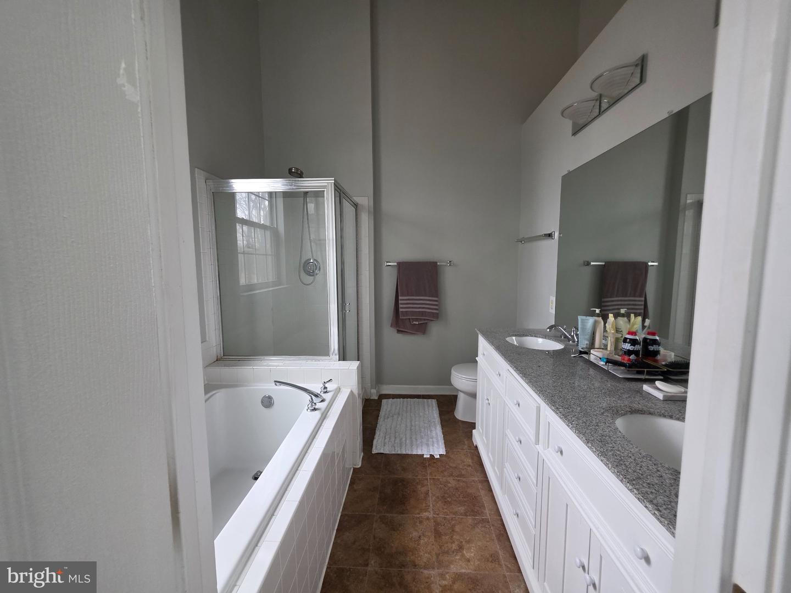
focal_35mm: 13
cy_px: 296
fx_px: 297
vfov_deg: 89.9
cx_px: 396
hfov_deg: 106.2
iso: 250
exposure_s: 1/60
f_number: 1.9
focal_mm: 2.2
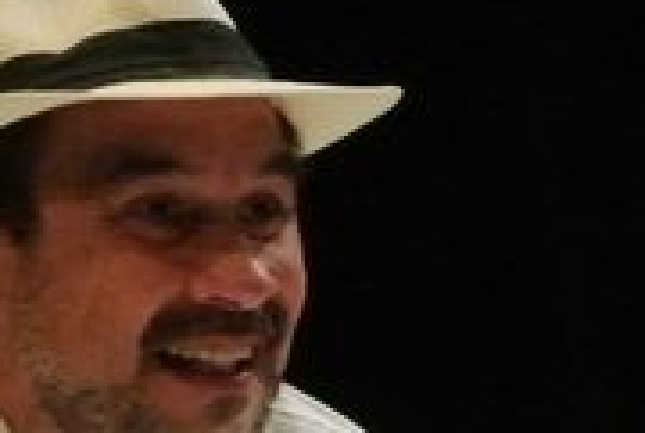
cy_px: 621
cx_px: 0
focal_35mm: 998
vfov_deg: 1.4
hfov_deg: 2.1
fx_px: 17925
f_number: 9
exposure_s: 1/400
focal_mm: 83.2
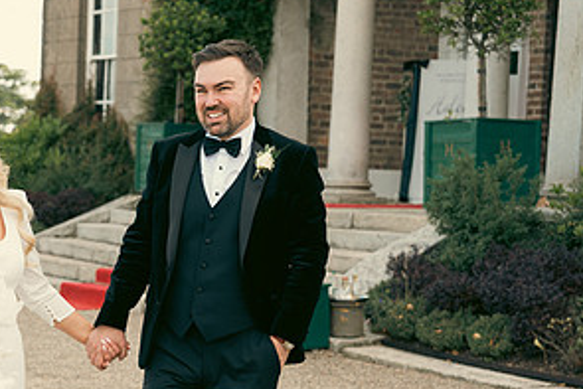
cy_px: 321
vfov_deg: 12.4
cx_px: 51
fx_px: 1782
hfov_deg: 18.3
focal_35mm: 110
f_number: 3.5
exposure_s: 1/400
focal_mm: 56
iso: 125
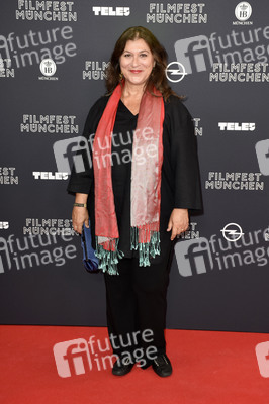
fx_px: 589
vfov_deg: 37.9
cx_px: 134
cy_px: 202
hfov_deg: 25.7
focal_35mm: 52
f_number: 6.3
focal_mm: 35
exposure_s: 1/100
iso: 500
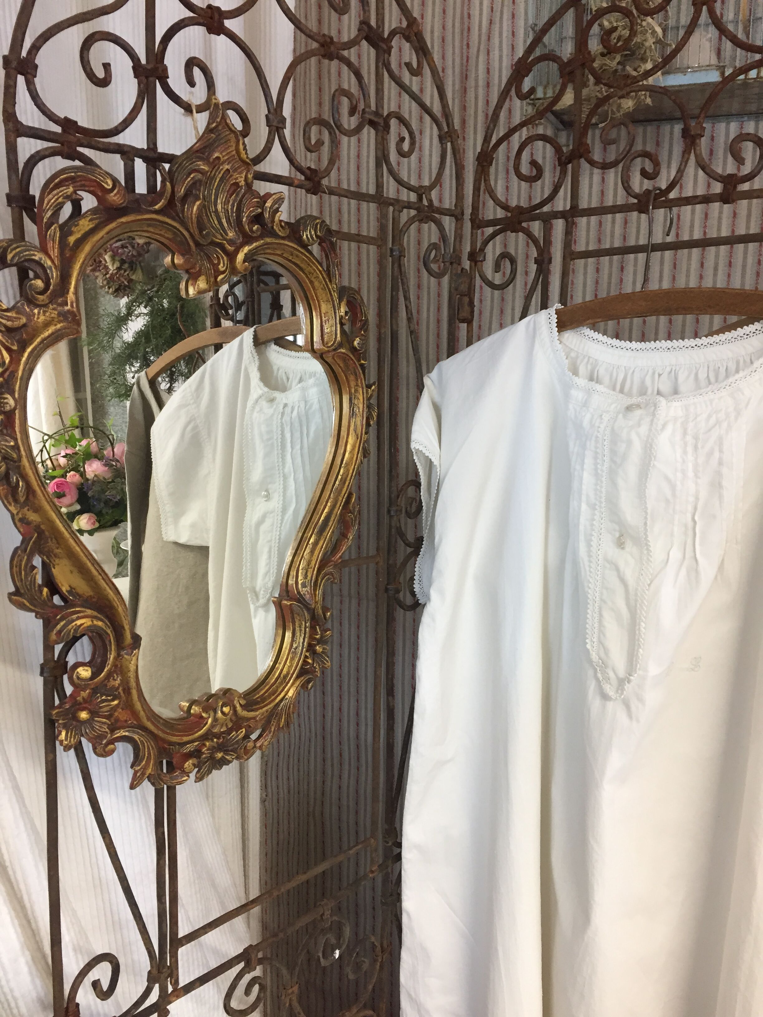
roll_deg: -1.2
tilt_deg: -9.6
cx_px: 382
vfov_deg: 61.7
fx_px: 852
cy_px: 508
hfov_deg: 48.2
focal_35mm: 29
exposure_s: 1/33
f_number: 2.2
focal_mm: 4.15
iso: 64
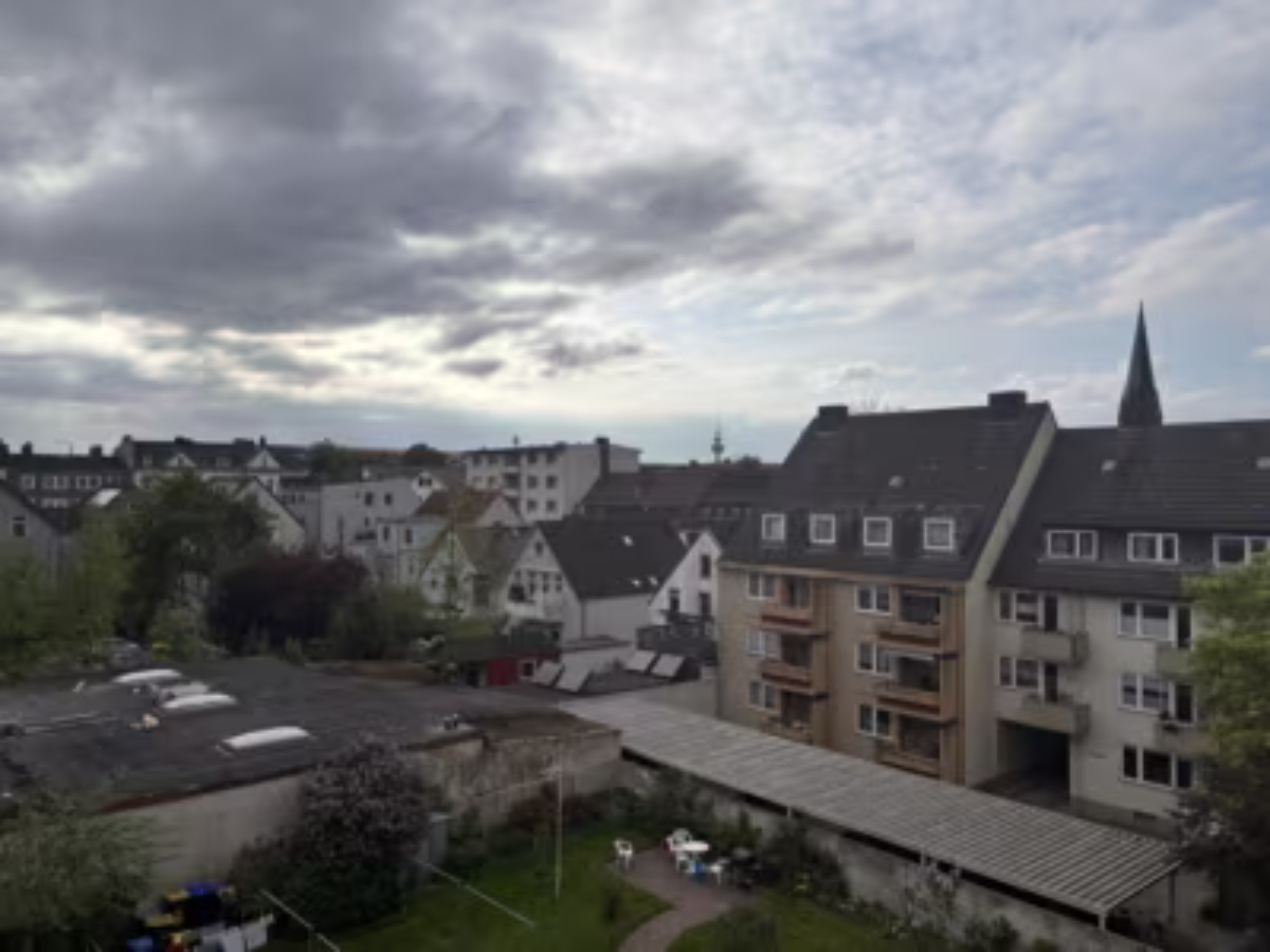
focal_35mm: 26
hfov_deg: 67.3
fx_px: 954
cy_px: 476
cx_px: 635
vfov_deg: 53.1
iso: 50
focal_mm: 5.96
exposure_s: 1/6711
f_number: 1.6
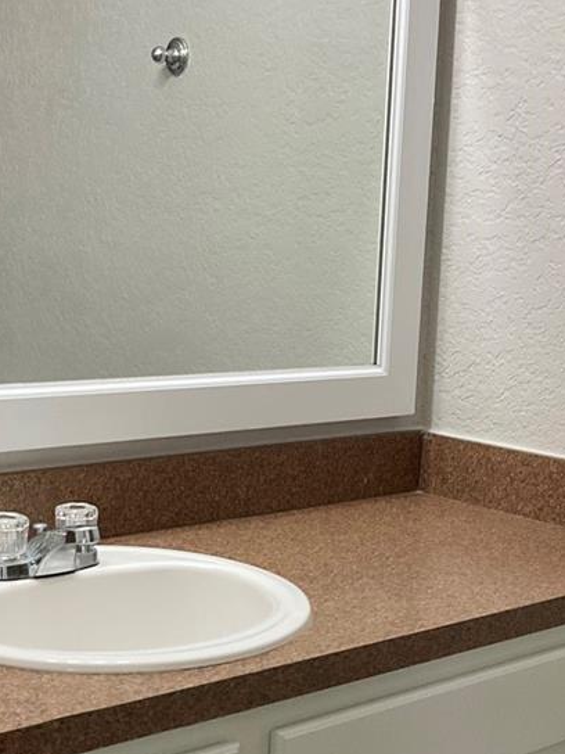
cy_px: 520
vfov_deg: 30.0
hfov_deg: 22.9
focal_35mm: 64
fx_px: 1393
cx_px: 264
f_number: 1.8
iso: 80
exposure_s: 1/60
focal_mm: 3
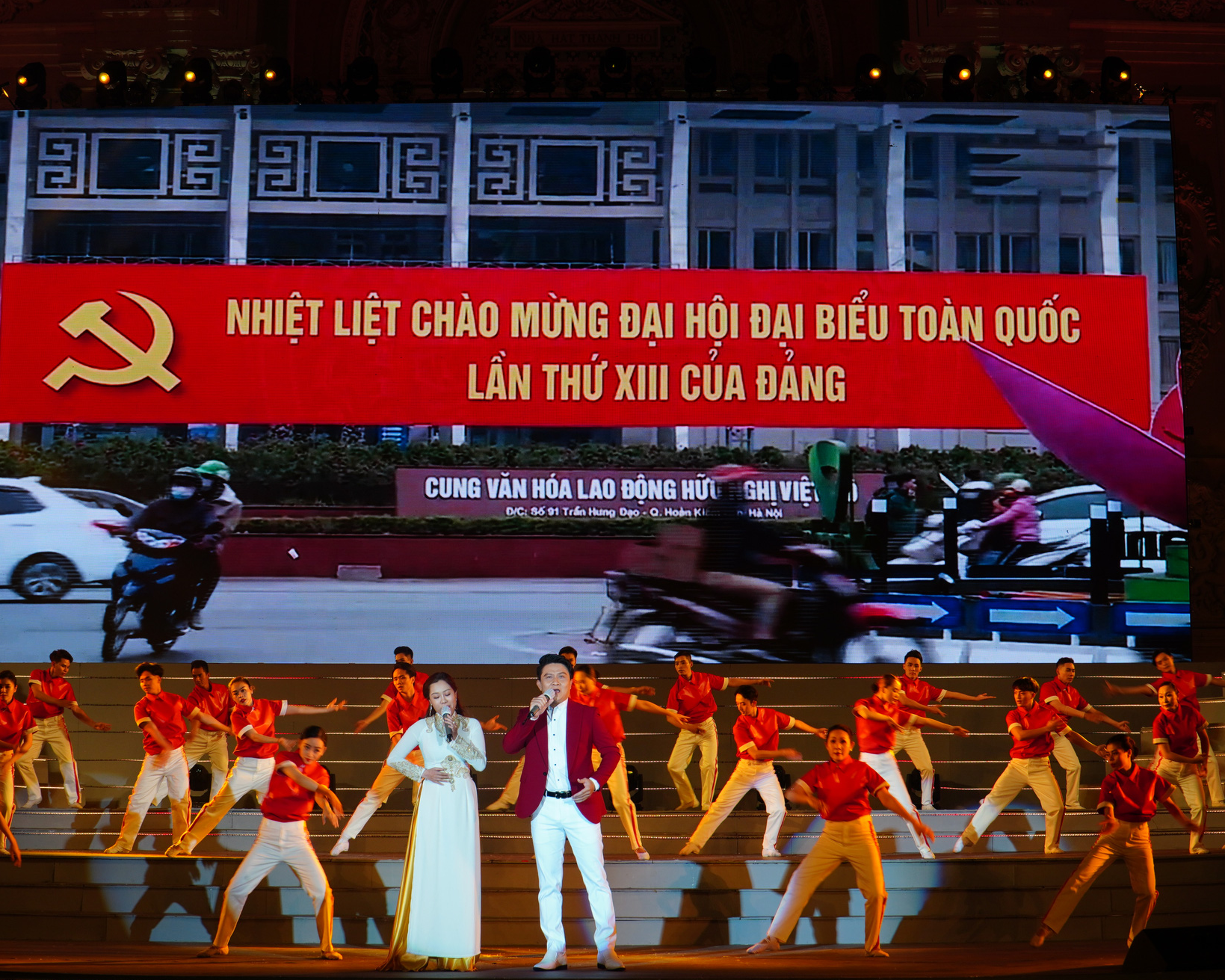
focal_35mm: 55
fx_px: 1994
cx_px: 537
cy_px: 492
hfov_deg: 34.1
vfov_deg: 27.6
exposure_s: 1/50
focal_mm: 32
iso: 200
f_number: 6.3
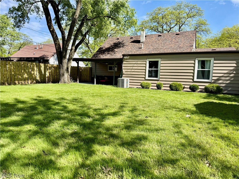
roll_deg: -2.6
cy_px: 90
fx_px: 166
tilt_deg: -4.3
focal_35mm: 24
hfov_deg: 71.6
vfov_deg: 56.8
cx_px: 120
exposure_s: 1/2370
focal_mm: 6.76
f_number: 1.78
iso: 80
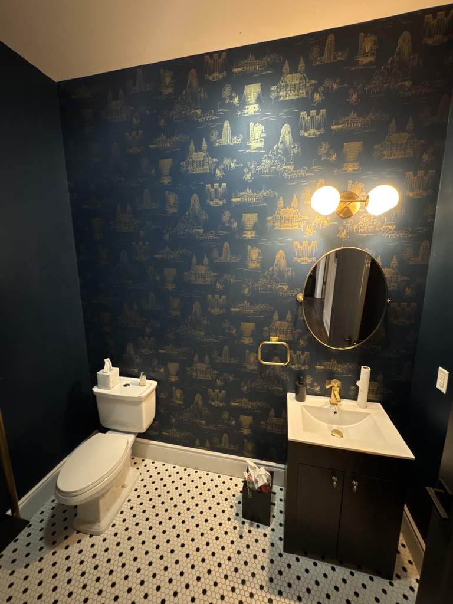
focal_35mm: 14
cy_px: 302
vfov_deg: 102.1
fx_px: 244
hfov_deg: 85.7
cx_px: 226
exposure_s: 1/60
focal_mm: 2.22
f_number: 2.2
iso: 2000
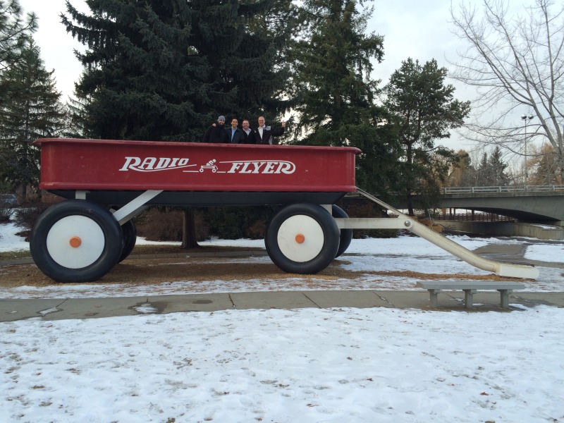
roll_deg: +1.3
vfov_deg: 48.2
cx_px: 282
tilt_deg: -2.4
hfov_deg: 61.7
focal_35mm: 29
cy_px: 212
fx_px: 472
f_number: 2.2
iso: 32
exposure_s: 1/130
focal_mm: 4.15
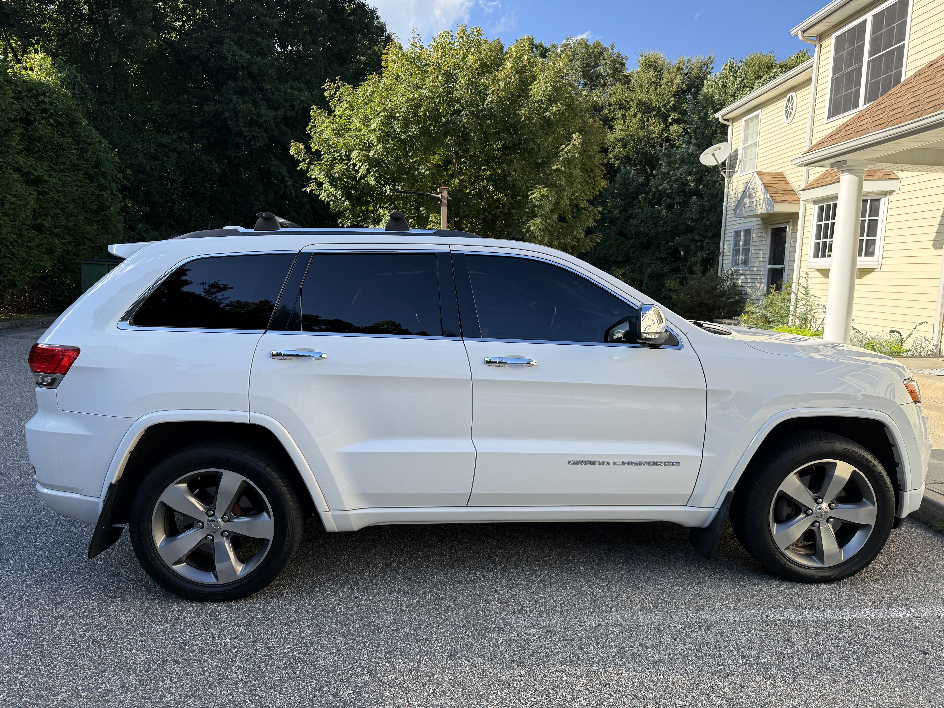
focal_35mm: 24
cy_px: 354
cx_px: 472
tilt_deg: -7.4
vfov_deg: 56.8
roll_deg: -2.1
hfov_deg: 71.6
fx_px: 654
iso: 100
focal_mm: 6.76
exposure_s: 1/1812
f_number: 1.78
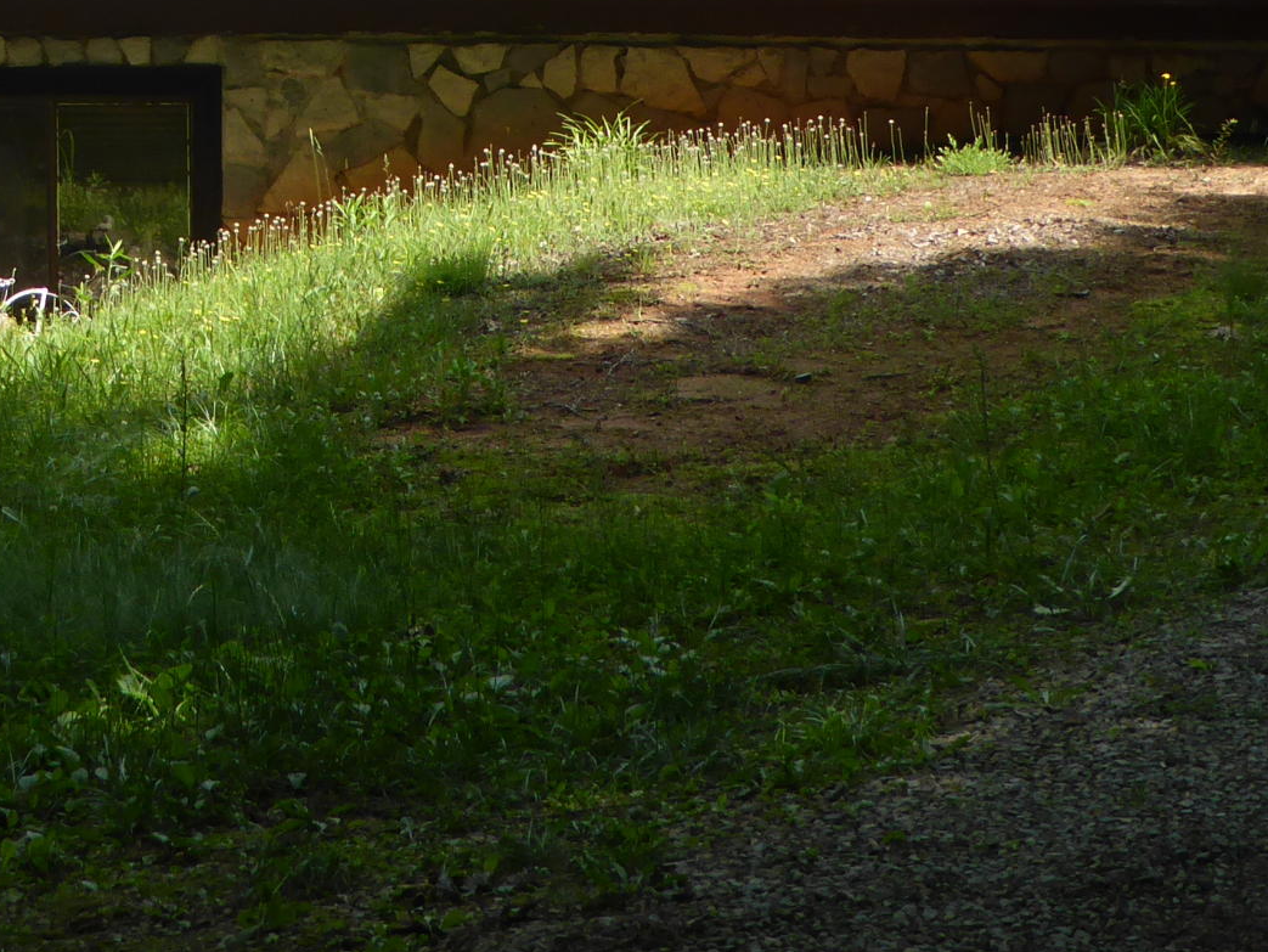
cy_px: 7
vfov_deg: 12.7
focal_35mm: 115
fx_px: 4214
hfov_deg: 17.0
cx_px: 235
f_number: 3.8
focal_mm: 7.2
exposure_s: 1/400
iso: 100
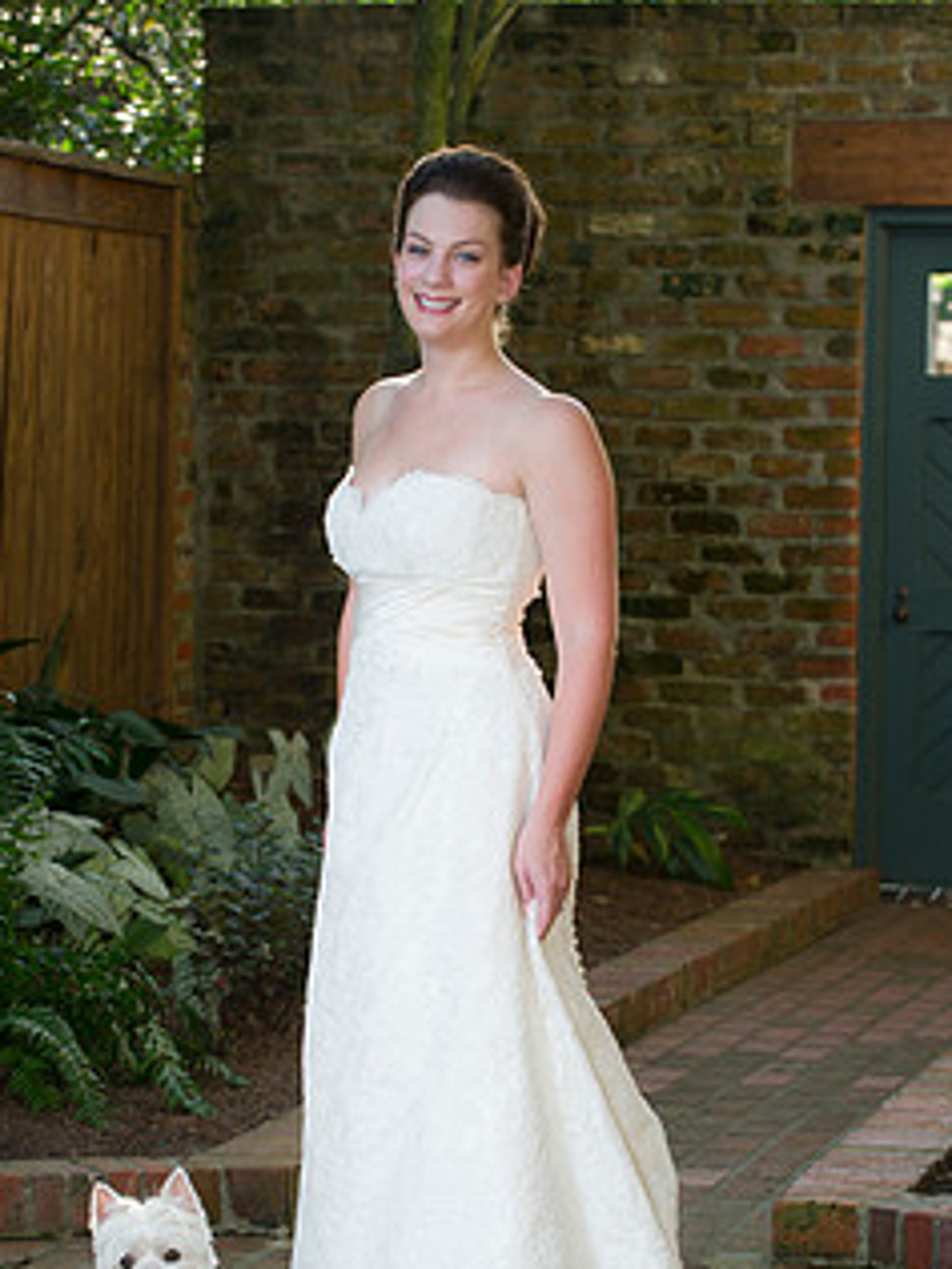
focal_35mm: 134
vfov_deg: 14.7
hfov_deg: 11.1
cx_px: 448
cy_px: 847
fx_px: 4914
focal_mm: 98
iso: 400
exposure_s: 1/60
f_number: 5
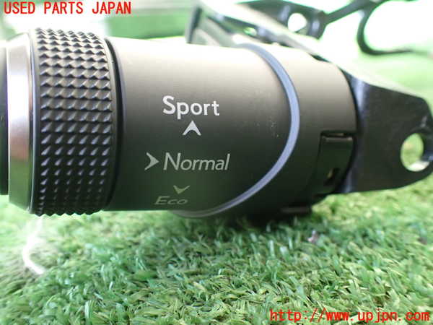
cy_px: 162
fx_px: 375
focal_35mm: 30
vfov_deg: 46.8
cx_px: 216
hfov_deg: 60.0
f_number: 2.3
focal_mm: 5.4
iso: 500
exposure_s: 1/125
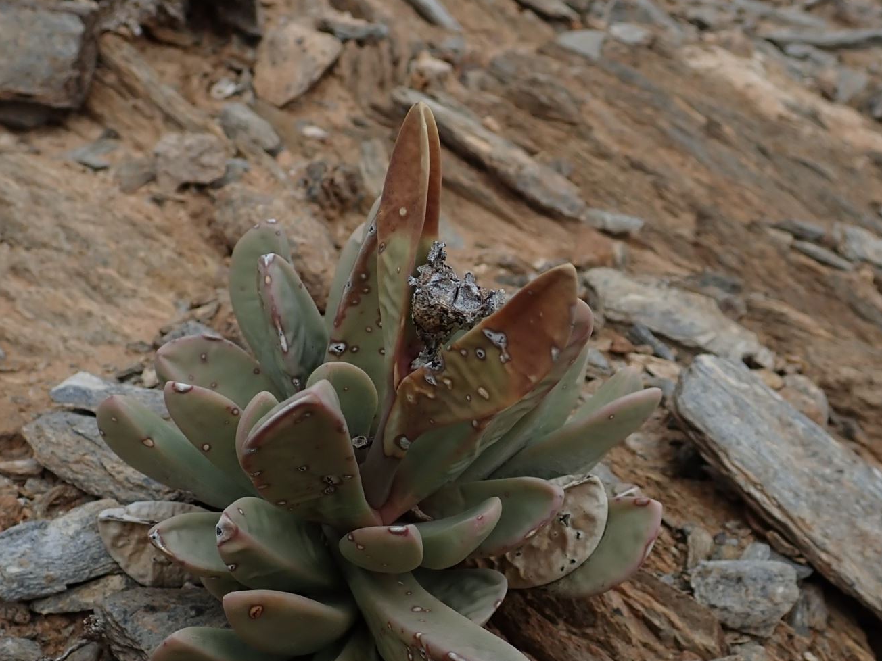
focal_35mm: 46
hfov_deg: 41.2
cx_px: 436
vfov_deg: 31.2
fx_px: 1172
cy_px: 448
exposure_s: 1/160
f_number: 9
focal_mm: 5.5
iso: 100
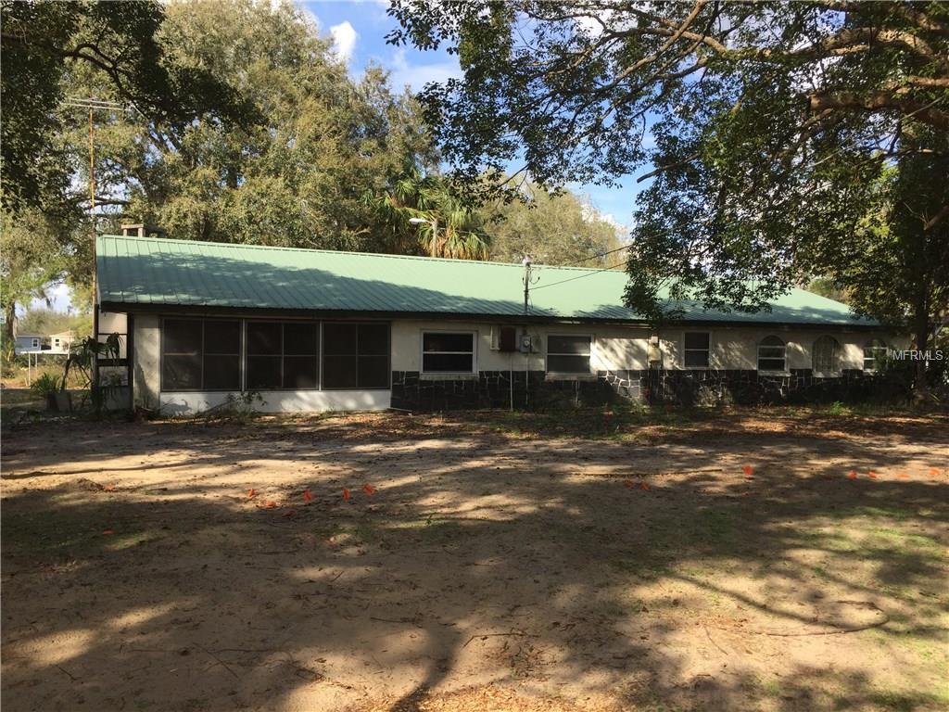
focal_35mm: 29
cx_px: 474
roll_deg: -1.8
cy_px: 356
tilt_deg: +0.2
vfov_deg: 48.2
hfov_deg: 61.7
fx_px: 795
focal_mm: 4.15
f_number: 2.2
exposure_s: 1/879
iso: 32
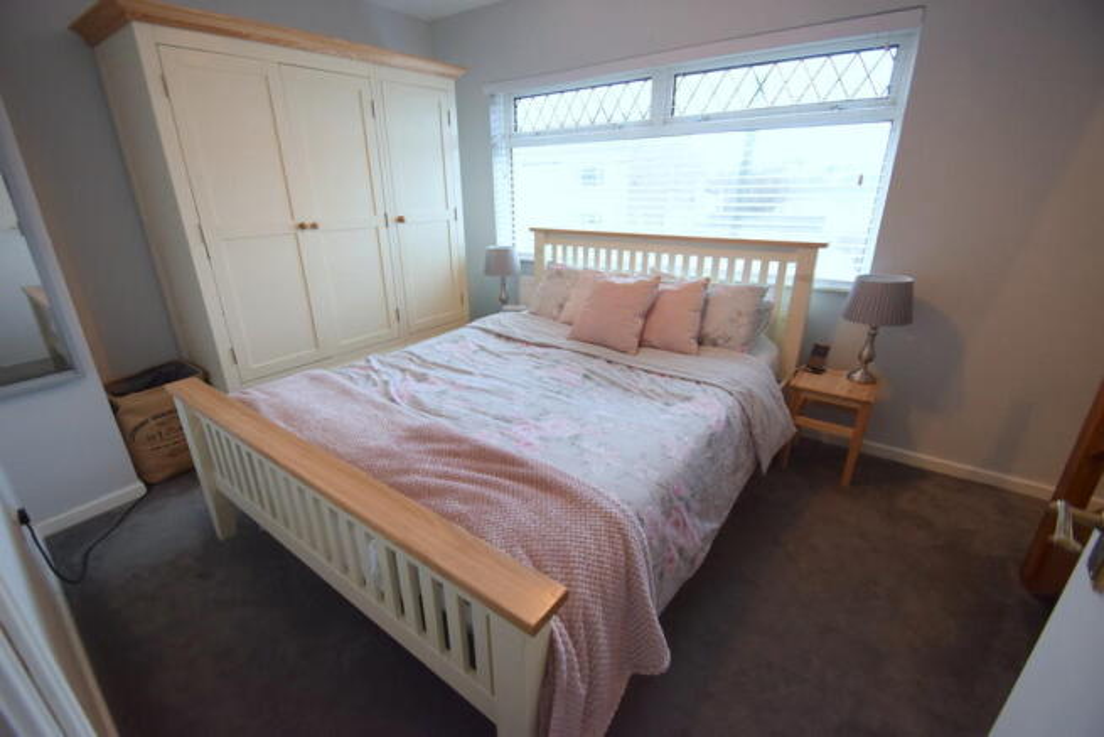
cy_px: 368
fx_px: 460
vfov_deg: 77.4
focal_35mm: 15
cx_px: 552
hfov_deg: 100.4
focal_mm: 10
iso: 1400
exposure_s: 1/60
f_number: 3.5
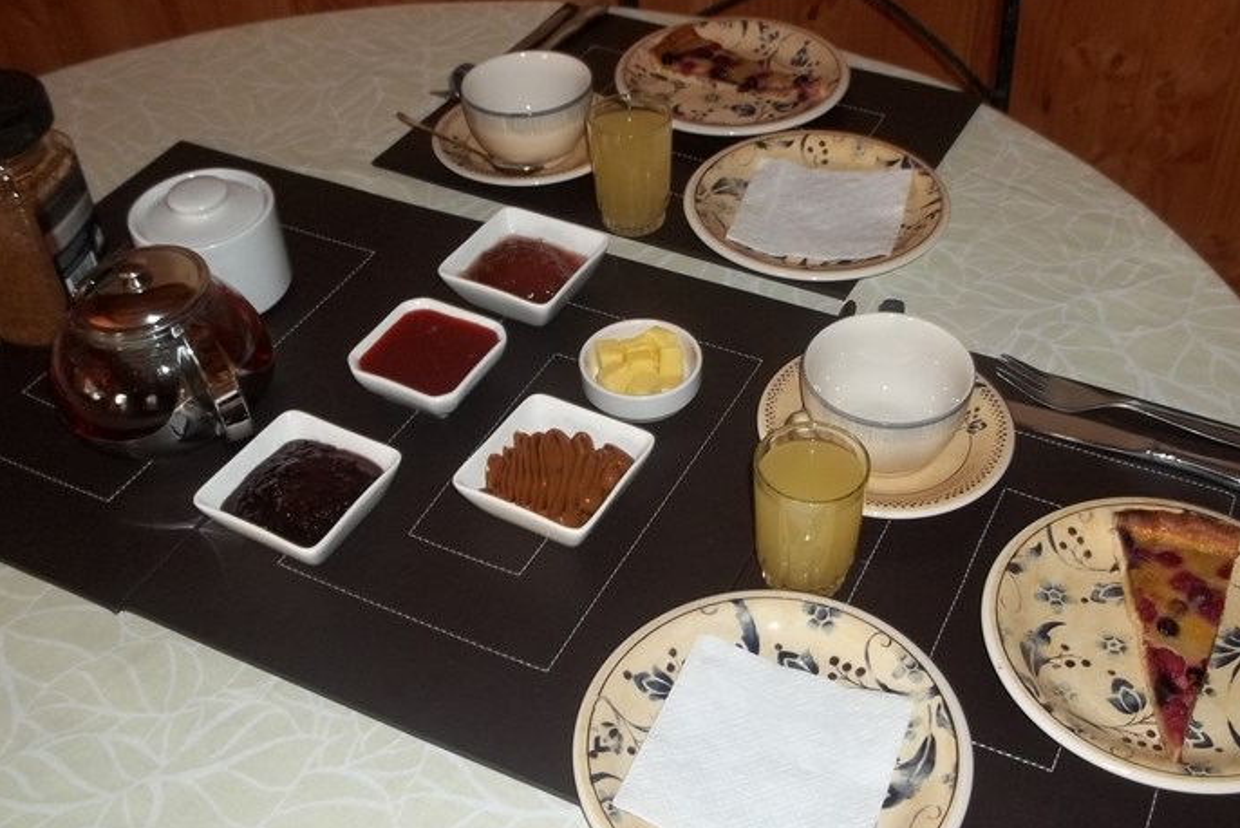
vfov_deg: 33.4
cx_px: 662
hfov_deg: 48.4
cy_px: 360
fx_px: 1378
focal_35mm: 40
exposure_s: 1/30
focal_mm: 5.9
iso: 160
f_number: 3.3
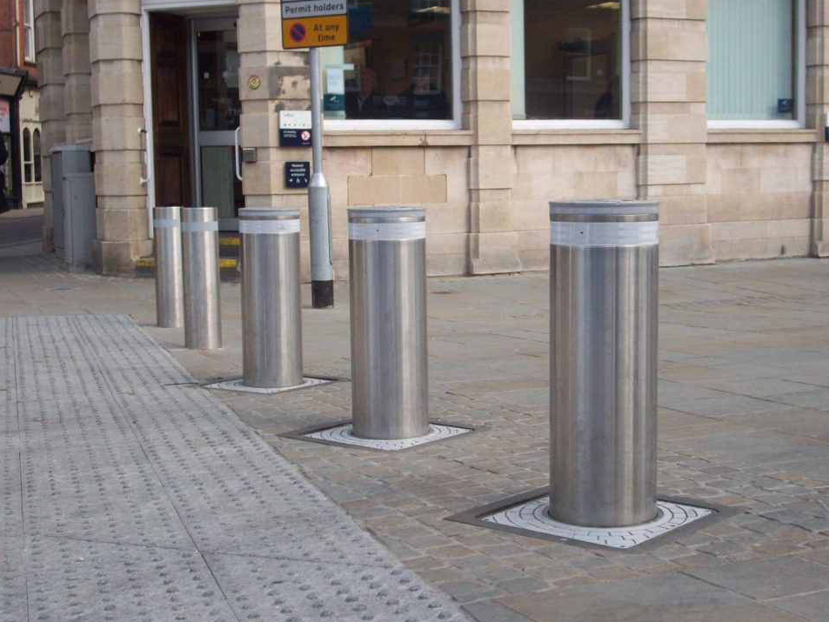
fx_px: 1389
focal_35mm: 58
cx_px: 444
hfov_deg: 33.2
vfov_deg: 25.2
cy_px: 327
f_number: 3.4
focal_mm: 9
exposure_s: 1/627
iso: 80
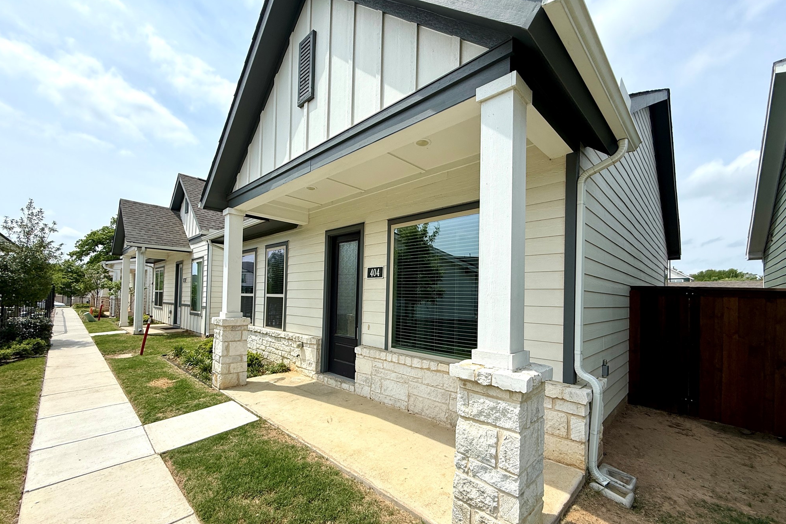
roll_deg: -0.5
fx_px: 327
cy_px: 292
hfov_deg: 100.4
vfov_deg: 77.0
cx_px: 397
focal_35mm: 15
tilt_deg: +1.5
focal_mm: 2.22
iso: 50
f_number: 2.2
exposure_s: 1/2506
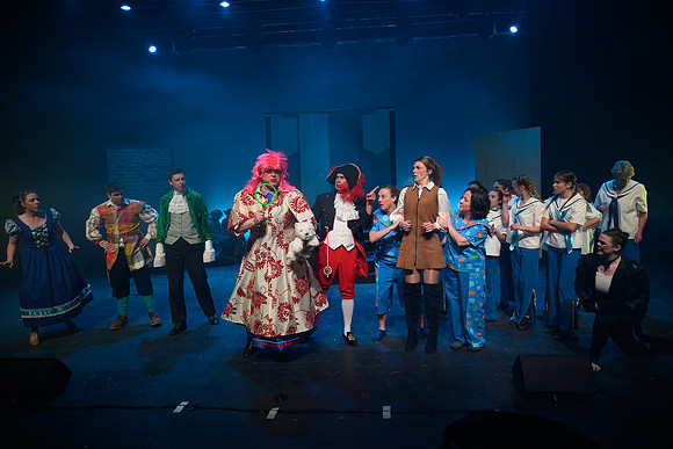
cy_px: 224
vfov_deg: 53.2
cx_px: 336
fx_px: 449
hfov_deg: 73.7
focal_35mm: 24
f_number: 5
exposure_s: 1/250
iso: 800
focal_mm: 24
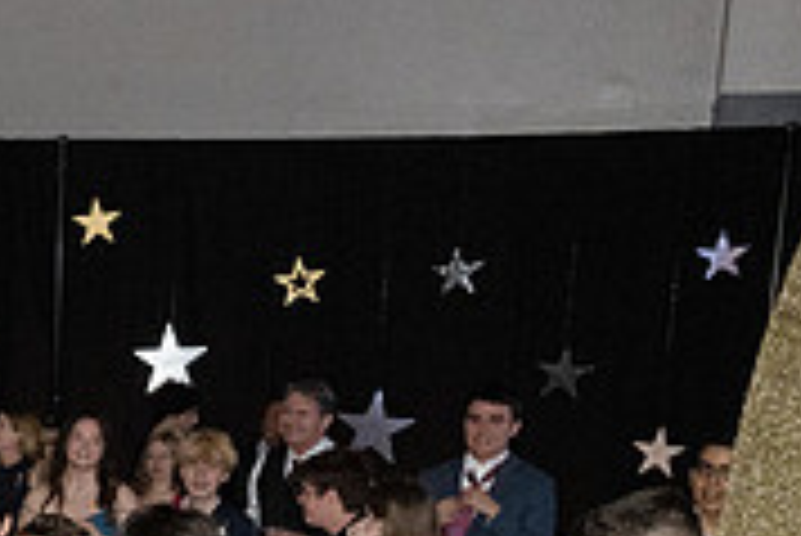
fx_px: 2115
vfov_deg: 13.8
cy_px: 708
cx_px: -423
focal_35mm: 95
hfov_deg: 18.7
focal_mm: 24
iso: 6400
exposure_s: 1/125
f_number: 5.6
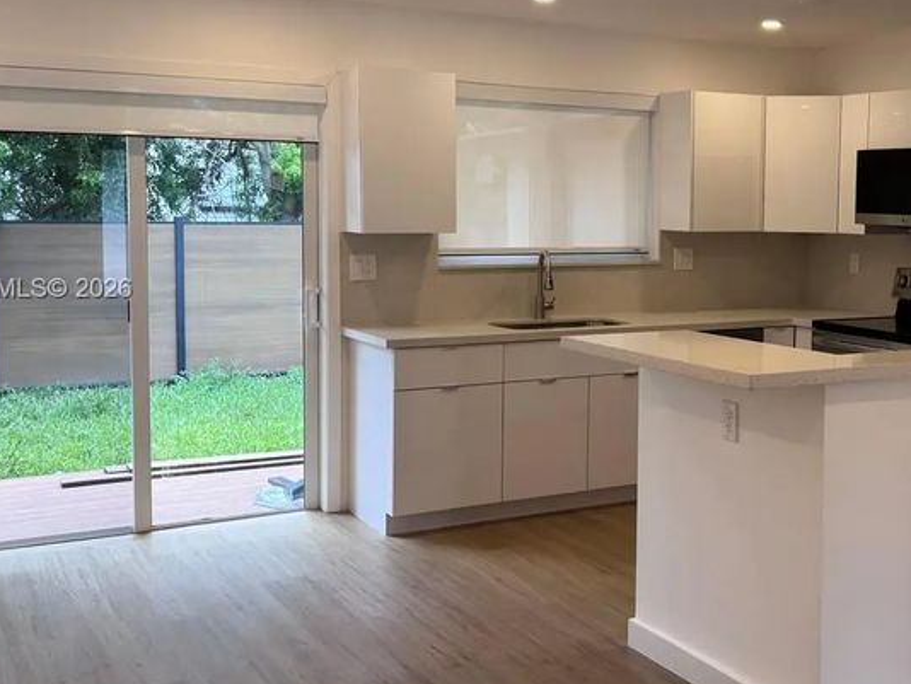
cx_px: 665
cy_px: 290
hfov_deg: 40.2
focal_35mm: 46
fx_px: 1211
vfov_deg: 31.5
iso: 64
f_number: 1.78
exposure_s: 1/120
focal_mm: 6.76
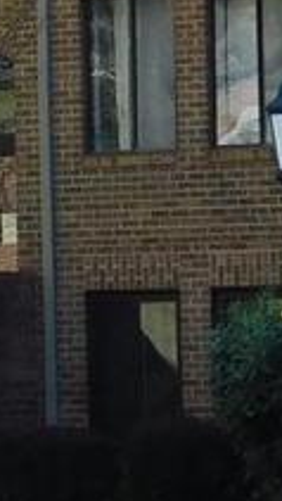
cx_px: -417
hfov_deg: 3.2
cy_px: -142
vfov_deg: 5.7
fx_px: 5028
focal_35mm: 379
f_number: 3.8
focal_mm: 9
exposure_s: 1/200
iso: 125
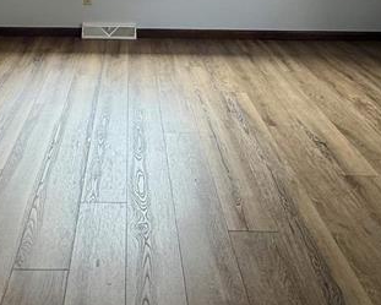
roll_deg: -1.4
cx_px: 121
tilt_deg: -3.3
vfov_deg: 28.4
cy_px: -77
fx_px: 508
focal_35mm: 45
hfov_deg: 40.5
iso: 100
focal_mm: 2.22
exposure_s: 1/120
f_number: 2.2
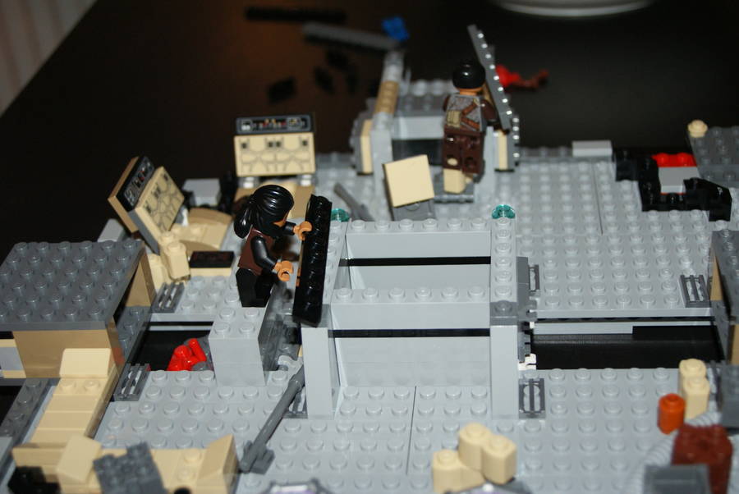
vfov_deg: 25.8
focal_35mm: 52
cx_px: 370
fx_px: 1079
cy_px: 247
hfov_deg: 37.8
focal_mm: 35
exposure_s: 1/60
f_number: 5.6
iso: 400
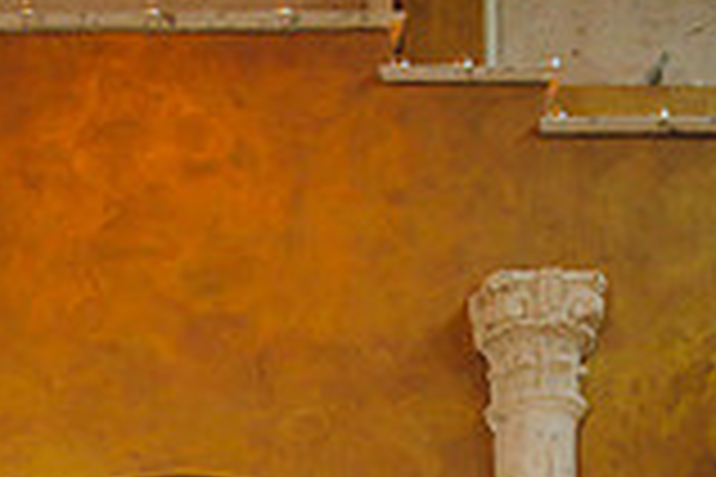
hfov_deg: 29.3
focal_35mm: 68
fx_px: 1352
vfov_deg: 15.8
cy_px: 950
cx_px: 200
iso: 4000
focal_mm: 24
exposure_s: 1/160
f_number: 4
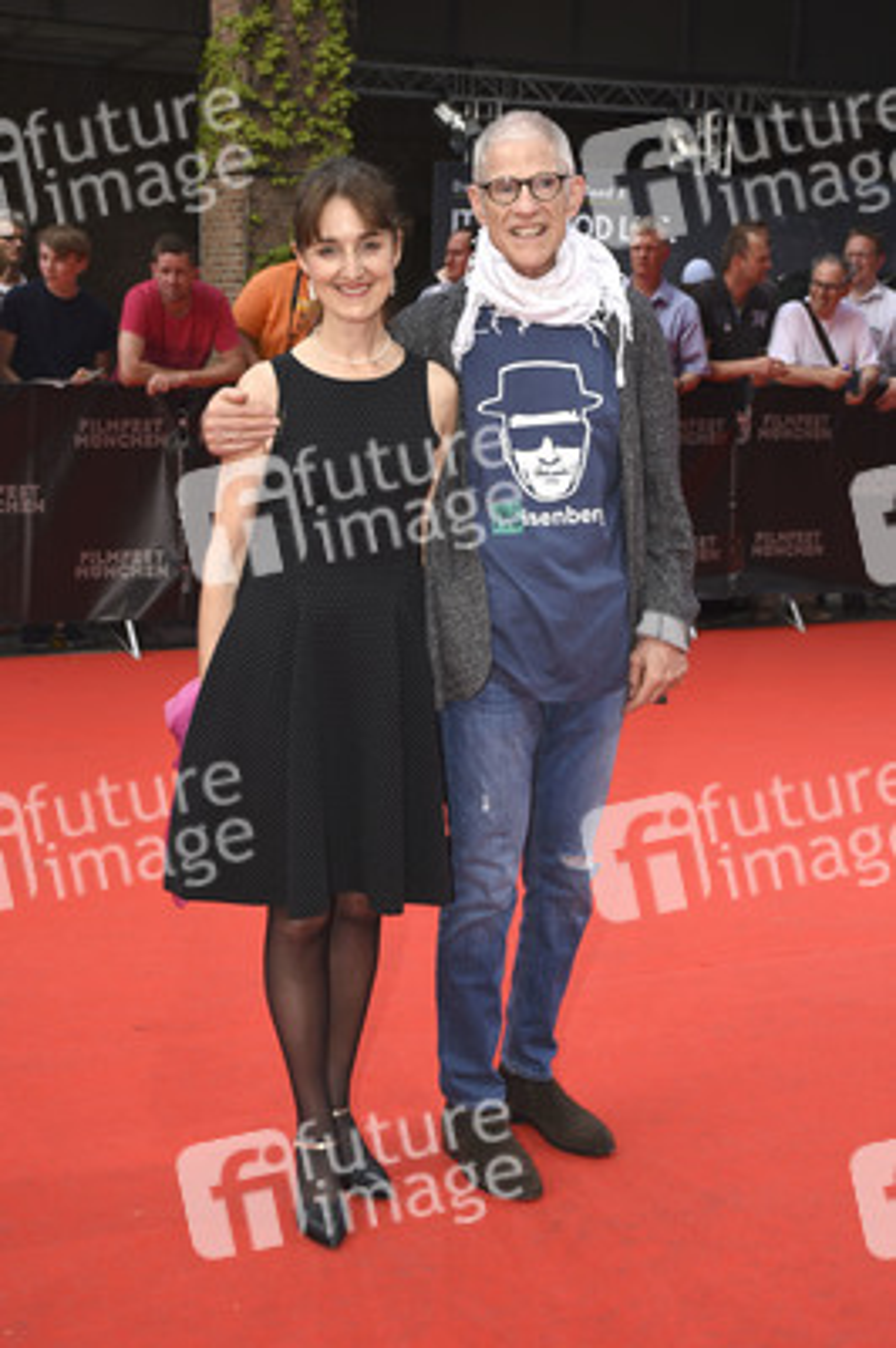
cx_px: 448
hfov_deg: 26.4
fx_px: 1907
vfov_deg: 38.9
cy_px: 674
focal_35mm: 51
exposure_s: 1/160
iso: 100
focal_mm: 34
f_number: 6.3
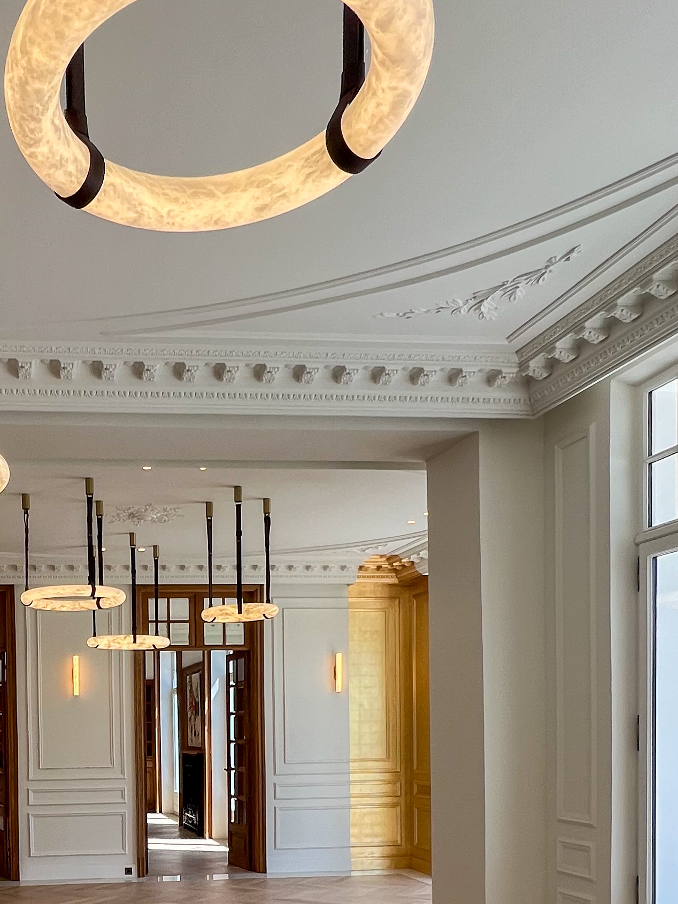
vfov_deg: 53.5
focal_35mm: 31
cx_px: 77
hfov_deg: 42.0
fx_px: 810
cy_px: 752
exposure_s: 1/220
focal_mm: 1.57
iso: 32
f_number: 1.8
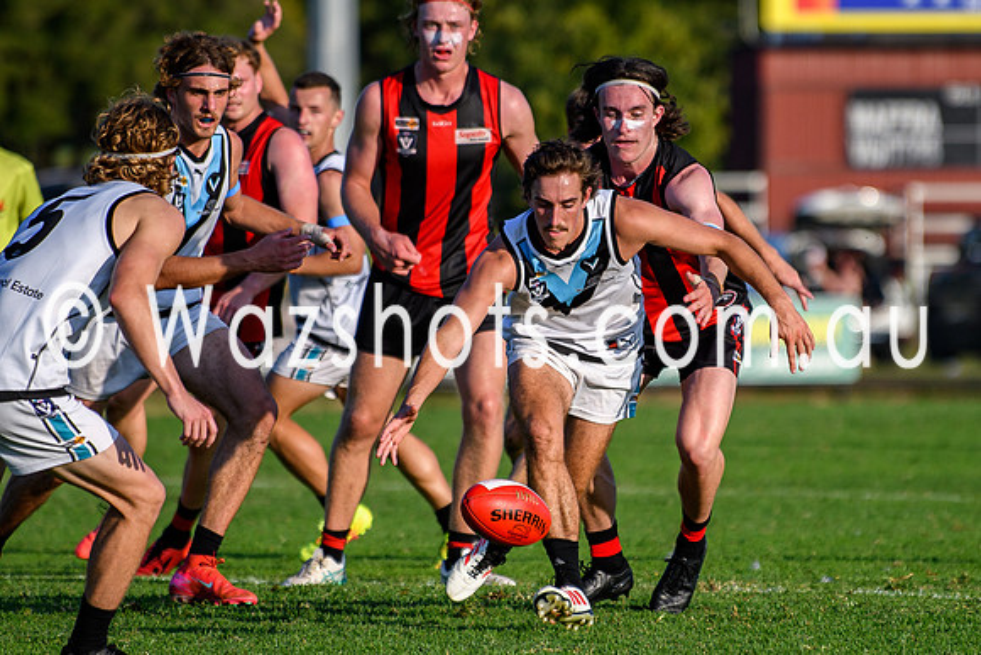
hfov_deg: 3.8
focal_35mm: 537
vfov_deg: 2.6
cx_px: 627
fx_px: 14641
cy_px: 363
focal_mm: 200
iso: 140
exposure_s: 1/2500
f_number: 2.8
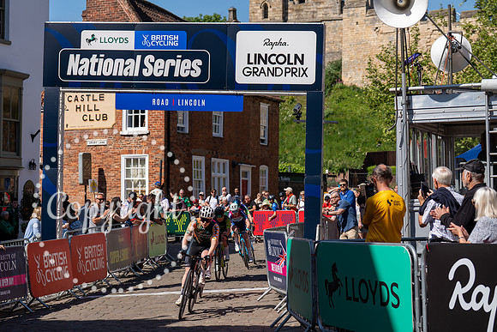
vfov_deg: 17.1
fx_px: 1104
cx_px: 213
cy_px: 190
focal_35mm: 80
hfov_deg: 25.3
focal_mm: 70
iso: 100
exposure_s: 1/1250
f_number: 4
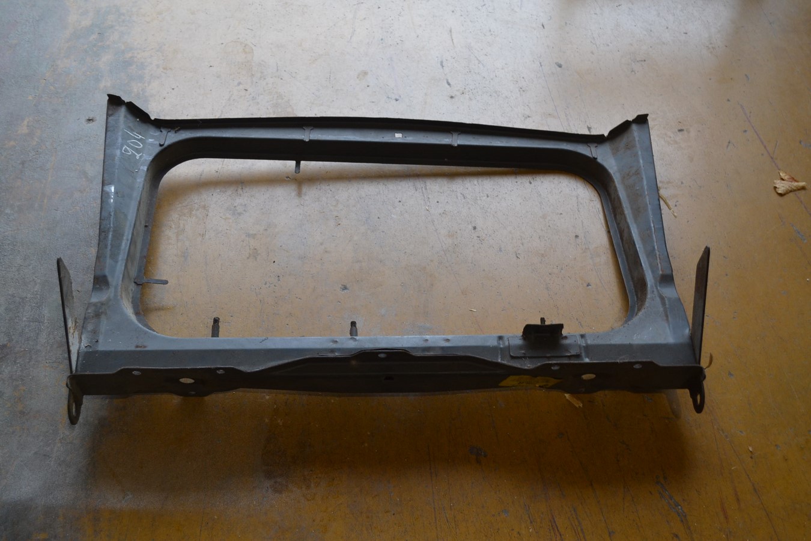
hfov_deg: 49.6
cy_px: 270
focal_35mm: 39
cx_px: 406
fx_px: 879
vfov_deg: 34.2
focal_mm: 26
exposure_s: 1/60
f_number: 4.2
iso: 500
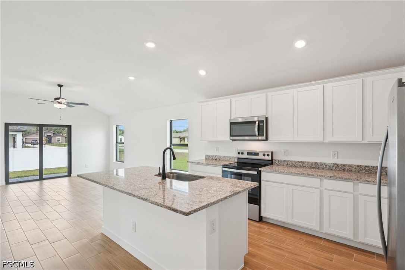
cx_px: 202
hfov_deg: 91.6
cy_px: 135
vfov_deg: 68.9
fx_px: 197
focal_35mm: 18
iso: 400
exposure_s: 1/50
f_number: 8
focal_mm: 17.5
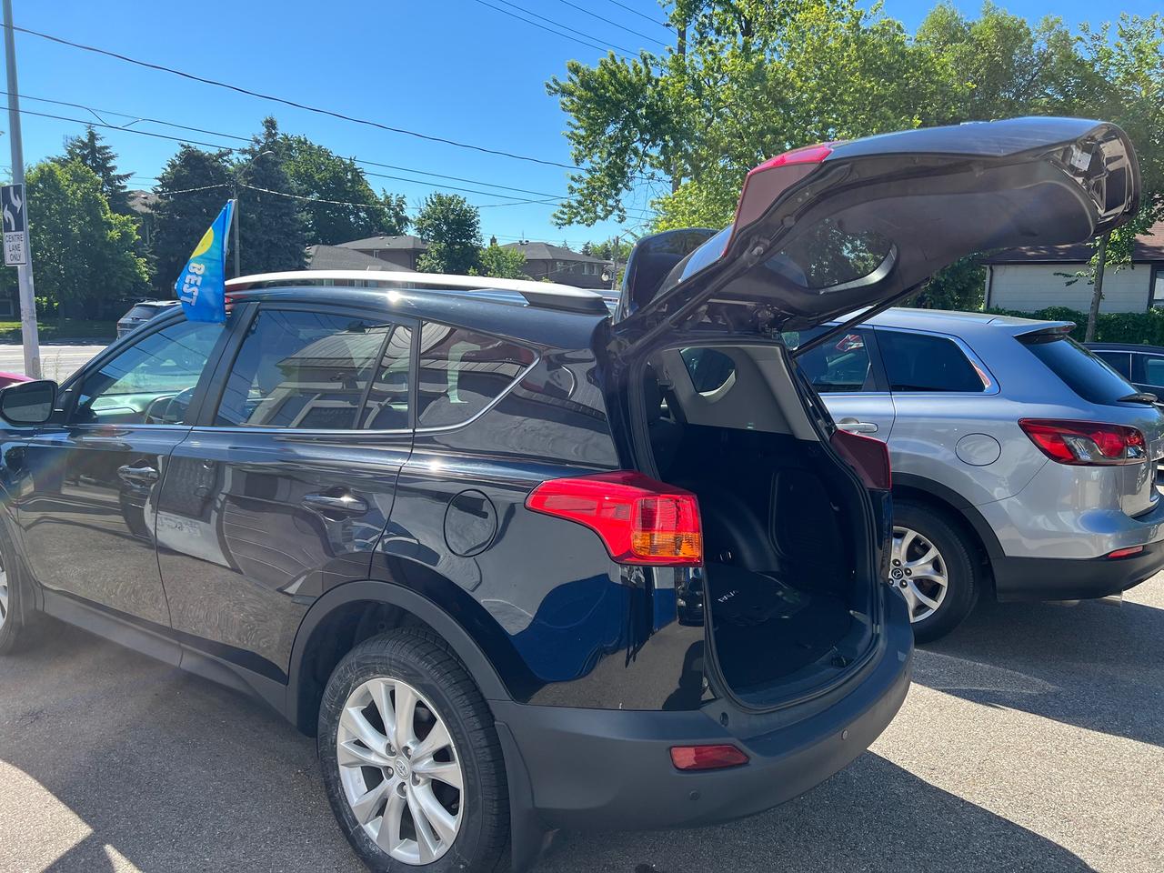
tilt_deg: -9.2
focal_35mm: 26
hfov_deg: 67.3
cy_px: 436
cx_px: 582
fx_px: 874
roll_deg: -0.8
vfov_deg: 53.1
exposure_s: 1/1311
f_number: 1.5
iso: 50
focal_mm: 5.7
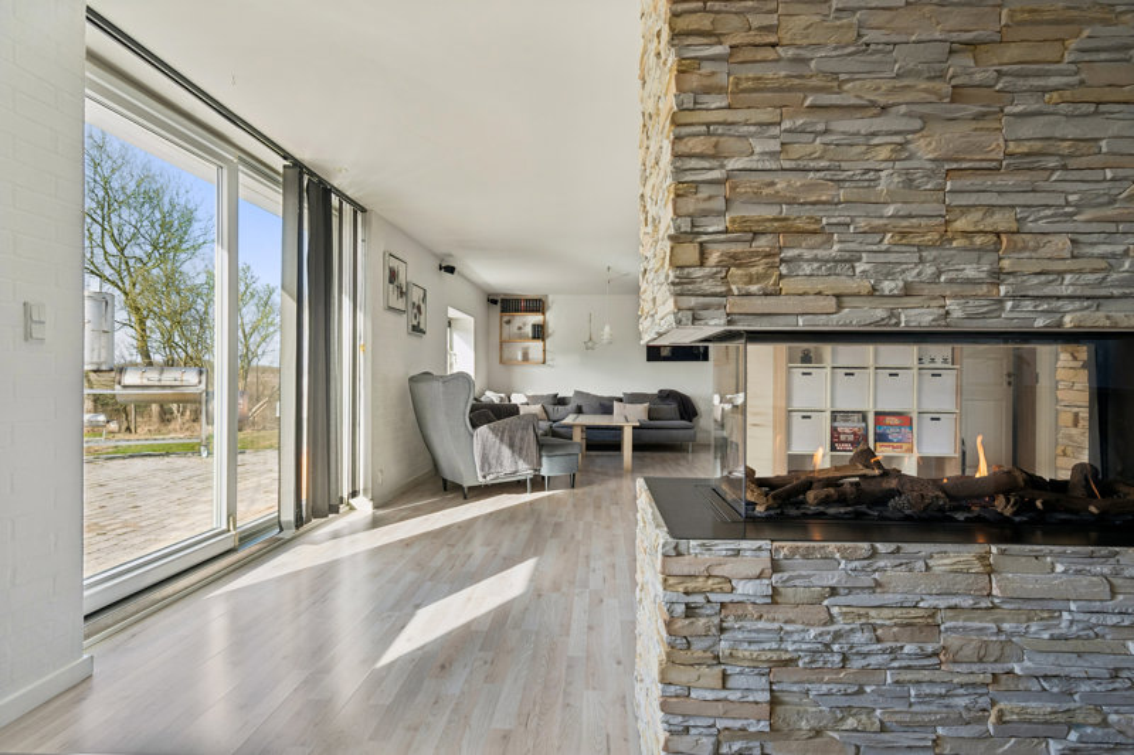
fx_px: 567
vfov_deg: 67.4
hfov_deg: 90.0
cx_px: 567
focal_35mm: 18
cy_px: 378
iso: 400
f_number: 8
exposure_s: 1/100
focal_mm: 18
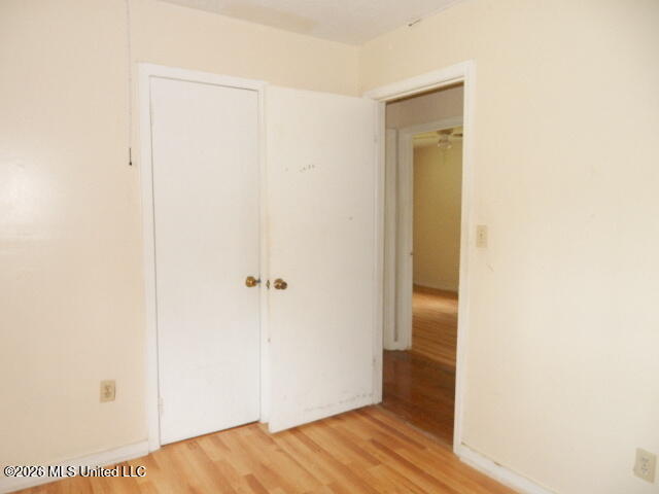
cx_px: 330
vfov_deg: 54.9
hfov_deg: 69.4
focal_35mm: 25
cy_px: 247
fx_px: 476
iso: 280
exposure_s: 1/30
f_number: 3.7
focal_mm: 4.5
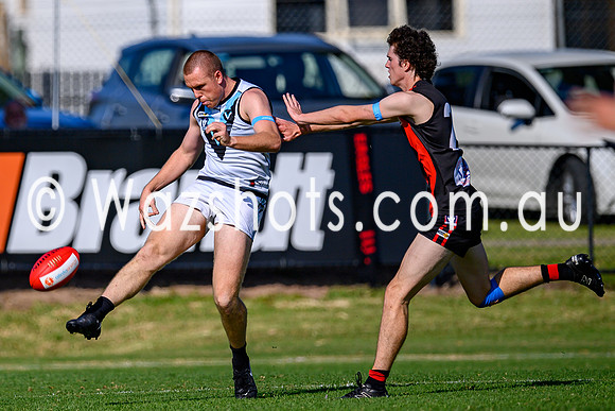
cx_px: 118
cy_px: 179
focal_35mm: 980
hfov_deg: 2.1
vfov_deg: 1.4
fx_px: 16745
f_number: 4
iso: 125
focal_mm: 500
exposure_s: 1/2500
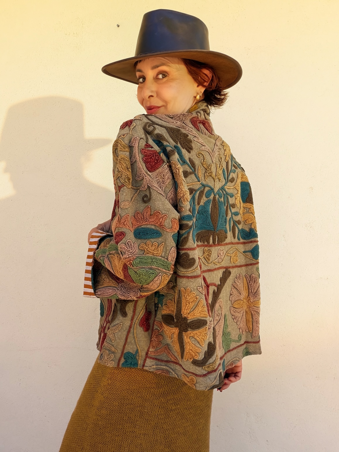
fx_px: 392
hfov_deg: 46.8
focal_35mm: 30
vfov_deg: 60.0
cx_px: 170
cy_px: 226
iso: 25
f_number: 1.9
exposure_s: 1/369
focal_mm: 2.71
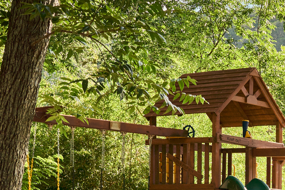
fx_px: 879
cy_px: 235
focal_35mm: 111
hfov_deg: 16.8
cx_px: 417
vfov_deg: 12.0
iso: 100
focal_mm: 34
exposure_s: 1/100
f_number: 9
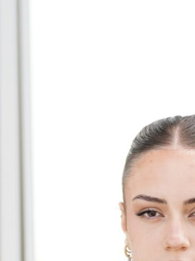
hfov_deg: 1.7
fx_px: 6493
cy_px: 582
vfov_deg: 2.3
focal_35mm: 863
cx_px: -69
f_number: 2.8
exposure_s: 1/250
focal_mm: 132
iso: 160
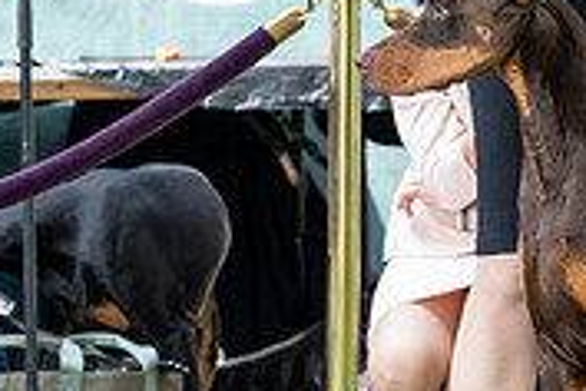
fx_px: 7585
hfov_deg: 4.4
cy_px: 65
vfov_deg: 2.9
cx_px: 619
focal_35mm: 466
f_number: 5
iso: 3200
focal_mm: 142
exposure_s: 1/1000
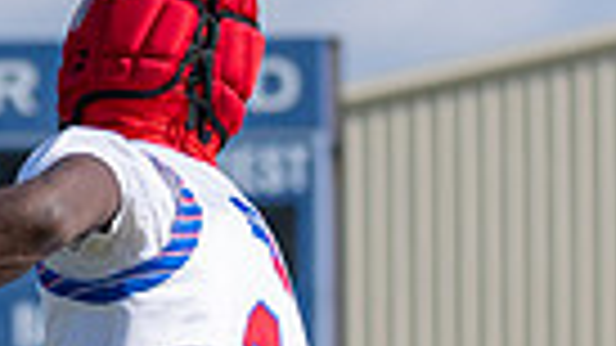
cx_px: -25
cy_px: 406
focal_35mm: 519
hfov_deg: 4.2
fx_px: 8476
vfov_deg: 2.3
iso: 100
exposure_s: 1/2500
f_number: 2.8
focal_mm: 70
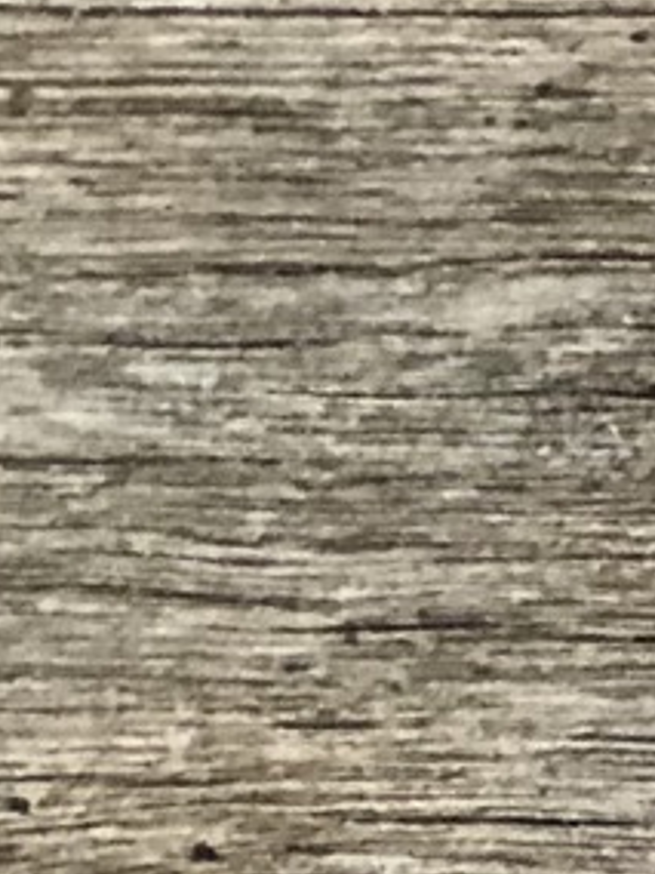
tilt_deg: -86.6
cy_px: 1542
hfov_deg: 3.6
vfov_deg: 4.8
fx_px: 10369
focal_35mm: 411
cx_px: 1593
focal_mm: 6.6
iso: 250
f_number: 2.8
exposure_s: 1/30
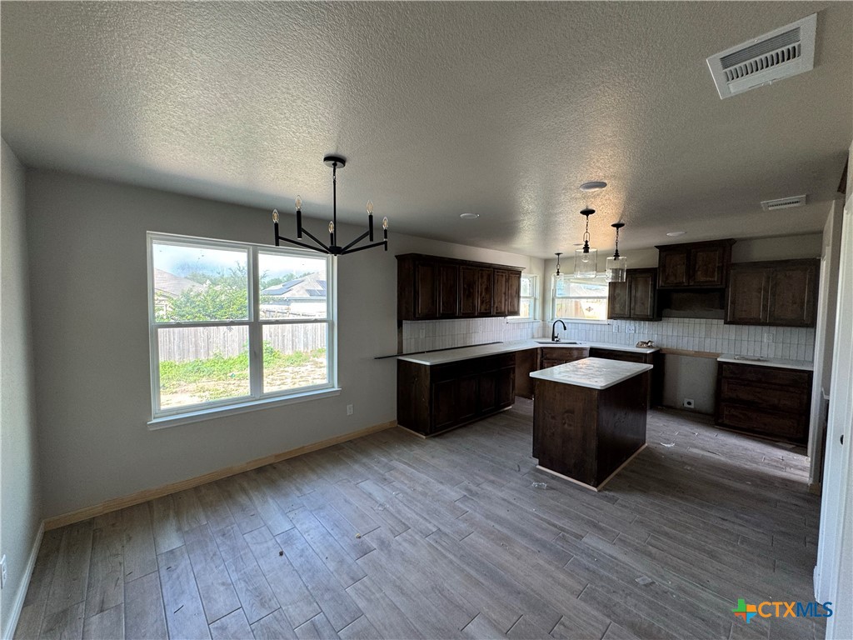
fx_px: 345
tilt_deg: -2.8
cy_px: 320
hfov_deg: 102.1
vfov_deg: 85.7
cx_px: 426
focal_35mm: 14
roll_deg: -0.5
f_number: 2.2
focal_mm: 2.22
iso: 100
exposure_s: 1/99
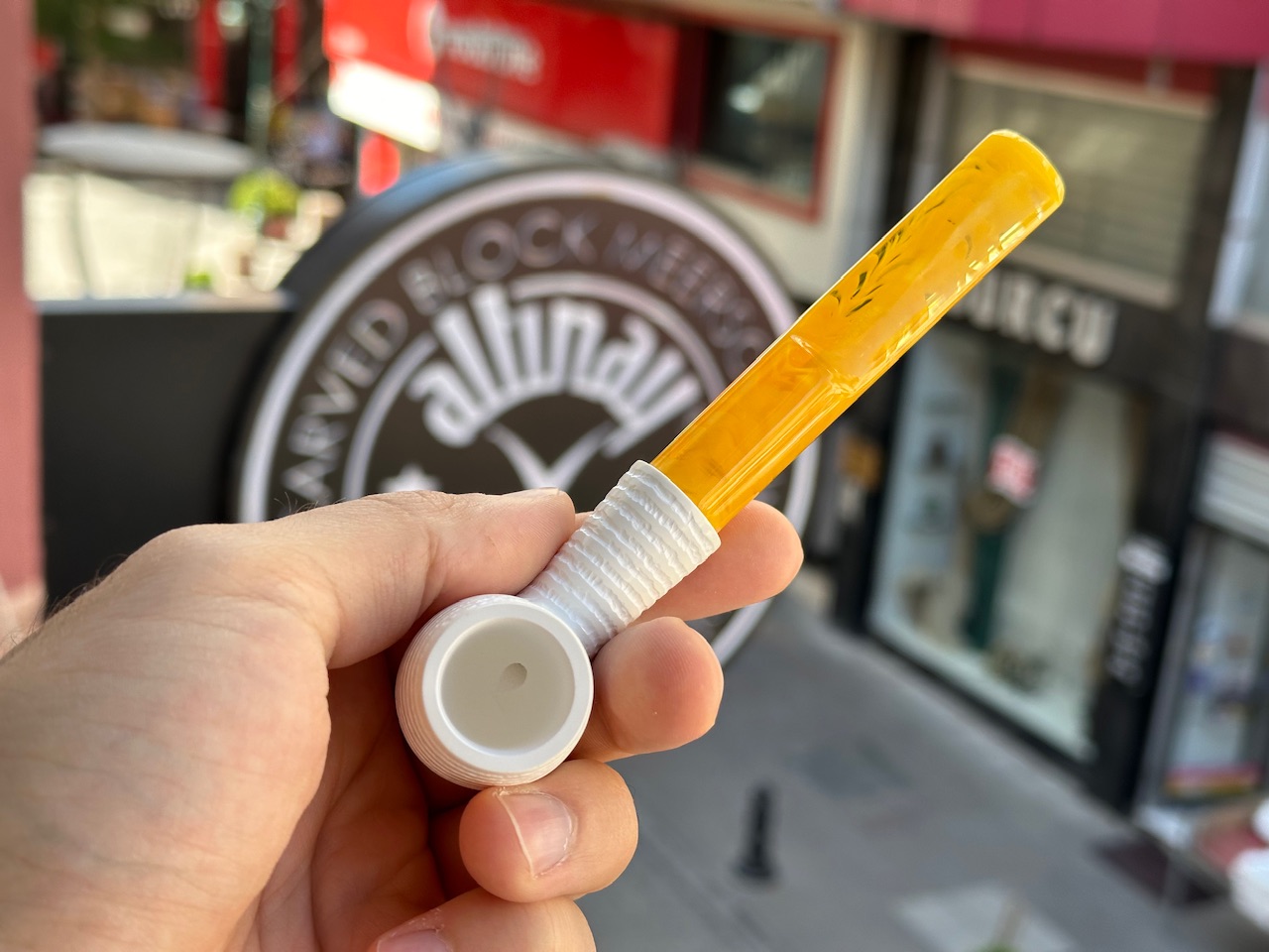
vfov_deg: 30.3
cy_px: 476
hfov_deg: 39.7
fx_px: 1760
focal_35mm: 48
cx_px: 634
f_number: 1.78
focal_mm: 6.86
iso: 64
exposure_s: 1/422
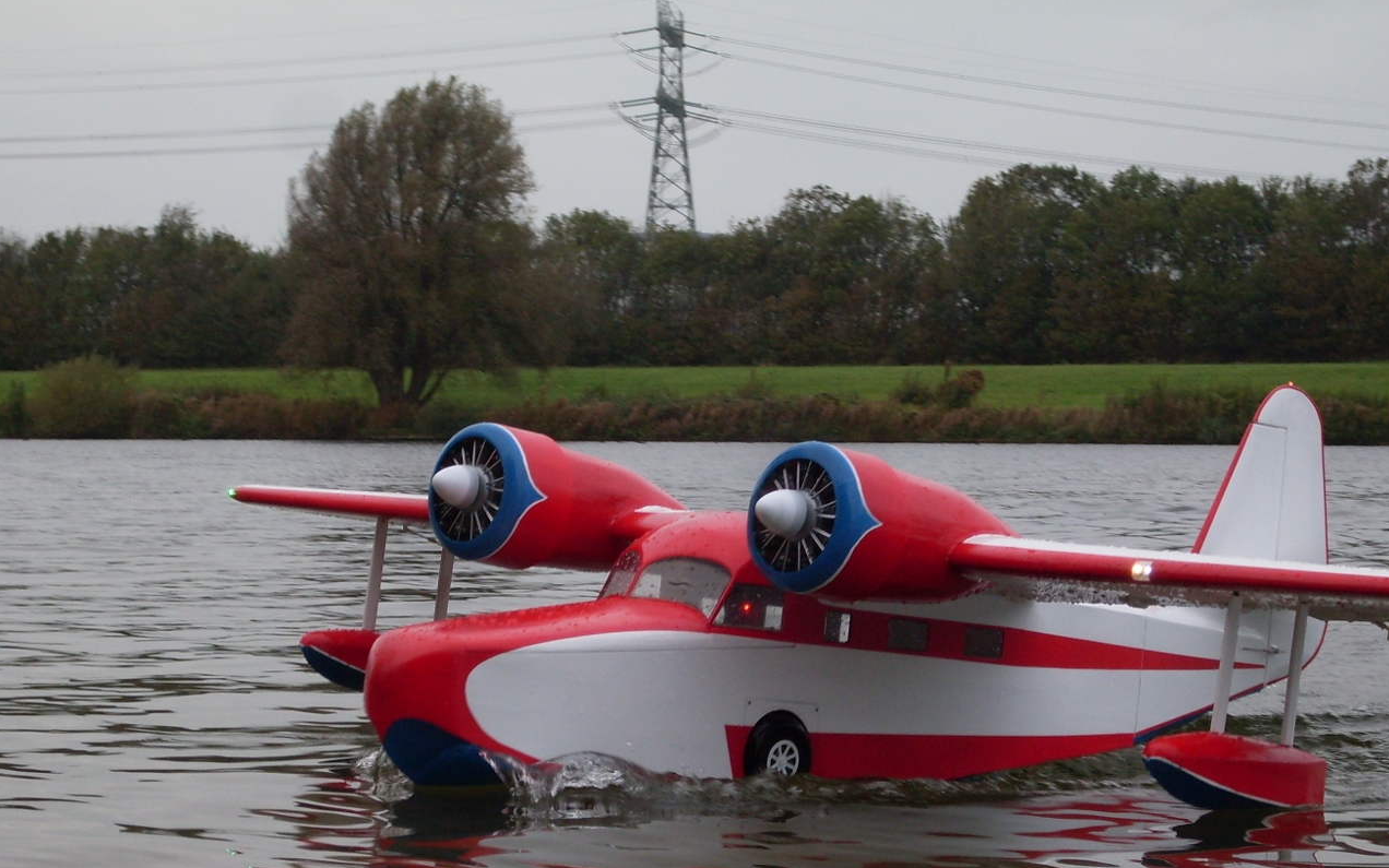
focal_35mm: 115
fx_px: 4353
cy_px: 611
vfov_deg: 11.4
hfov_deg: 18.1
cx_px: 763
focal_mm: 15.3
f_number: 4.4
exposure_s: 1/125
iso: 80
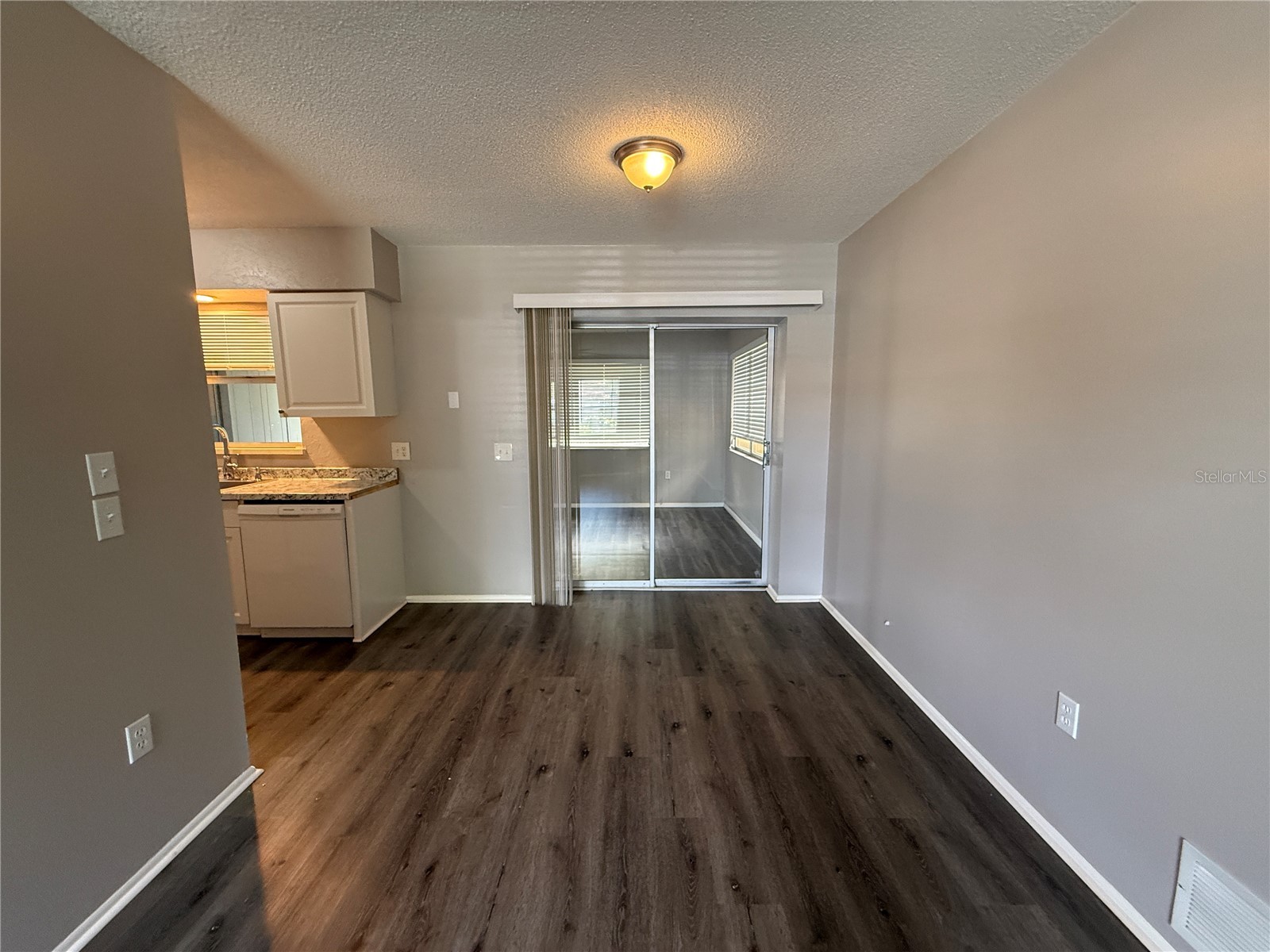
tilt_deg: -7.5
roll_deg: +0.2
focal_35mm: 14
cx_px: 635
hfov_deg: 102.1
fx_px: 514
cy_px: 476
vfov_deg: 85.7
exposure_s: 1/60
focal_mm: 2.22
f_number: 2.2
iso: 250
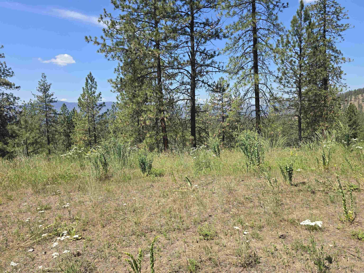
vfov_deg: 58.9
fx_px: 242
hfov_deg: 73.9
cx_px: 182
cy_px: 136
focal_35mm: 23
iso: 12
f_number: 1.7
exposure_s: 1/585
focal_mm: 6.3
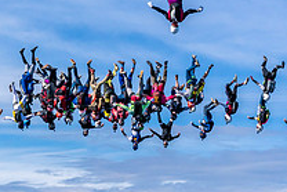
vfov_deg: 7.6
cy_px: 129
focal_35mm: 181
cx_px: 144
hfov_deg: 11.4
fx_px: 1444
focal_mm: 55
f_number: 13
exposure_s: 1/1600
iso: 800
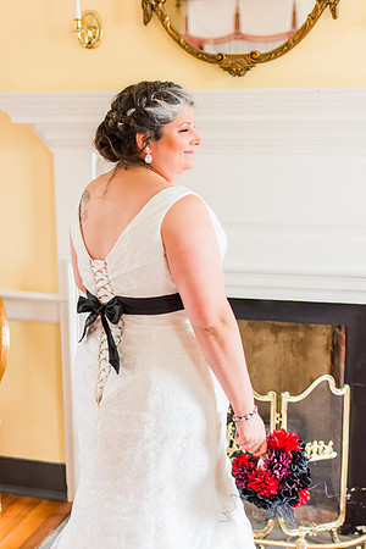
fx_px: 801
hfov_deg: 25.8
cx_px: 183
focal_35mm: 52
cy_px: 274
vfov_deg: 37.9
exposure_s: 1/100
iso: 800
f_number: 1.8
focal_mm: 35
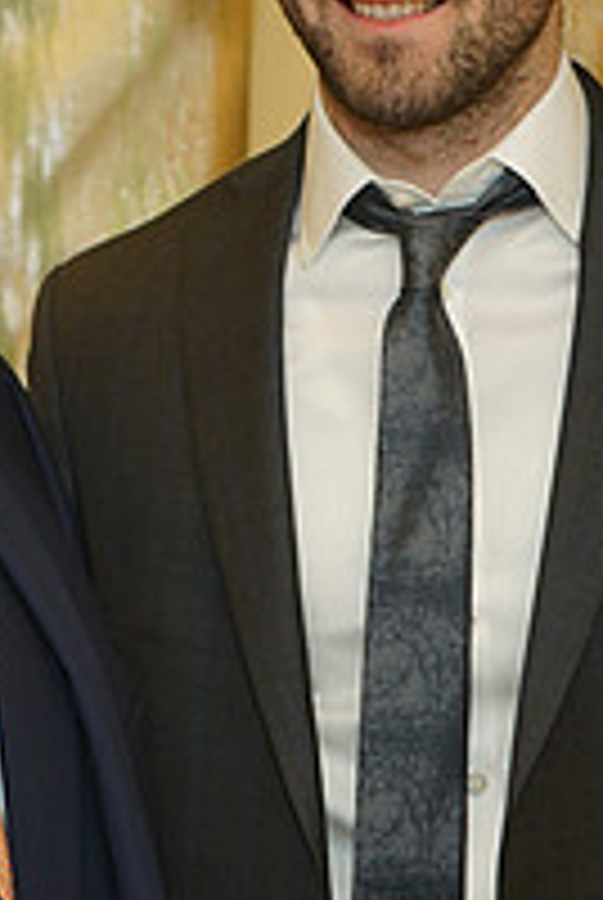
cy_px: 187
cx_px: -270
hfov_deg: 9.6
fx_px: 3480
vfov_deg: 14.7
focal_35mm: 139
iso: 400
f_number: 5.6
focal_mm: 48
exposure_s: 1/100
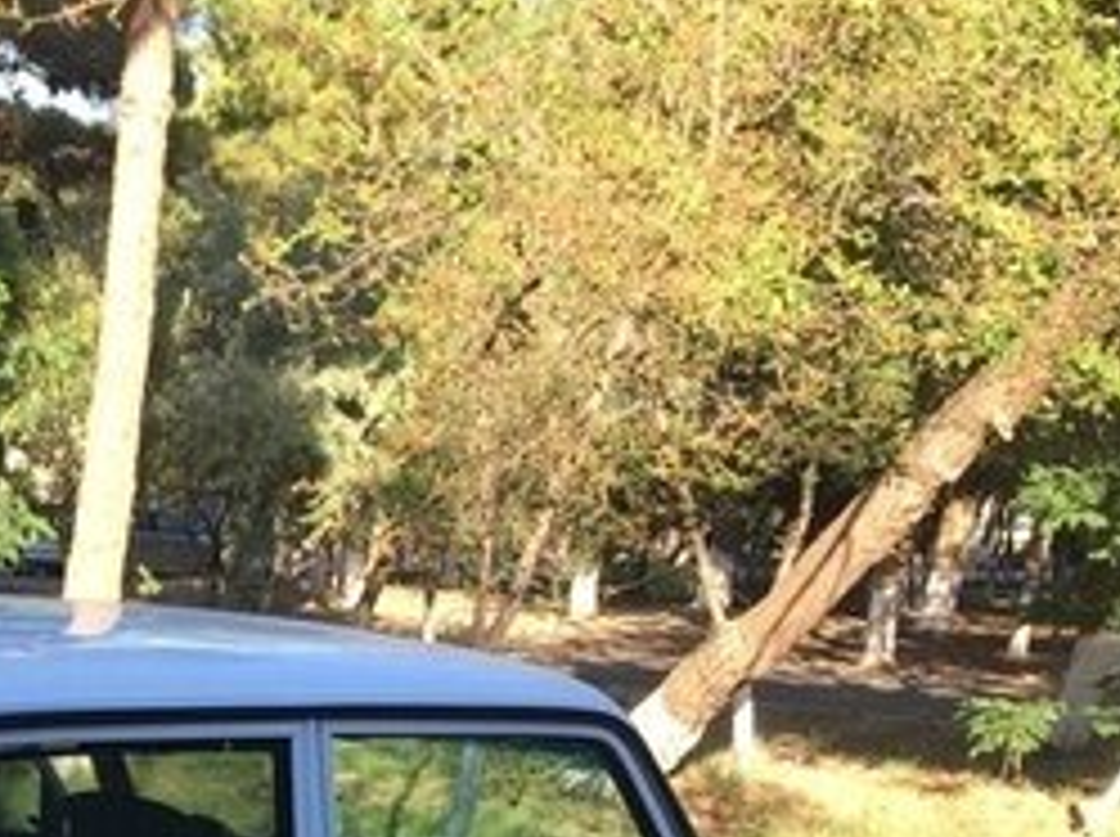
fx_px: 2488
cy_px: 1060
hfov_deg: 23.6
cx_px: -153
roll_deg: -2.4
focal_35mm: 77
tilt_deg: -12.4
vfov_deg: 17.9
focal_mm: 4.15
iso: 25
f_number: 2.2
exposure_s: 1/220
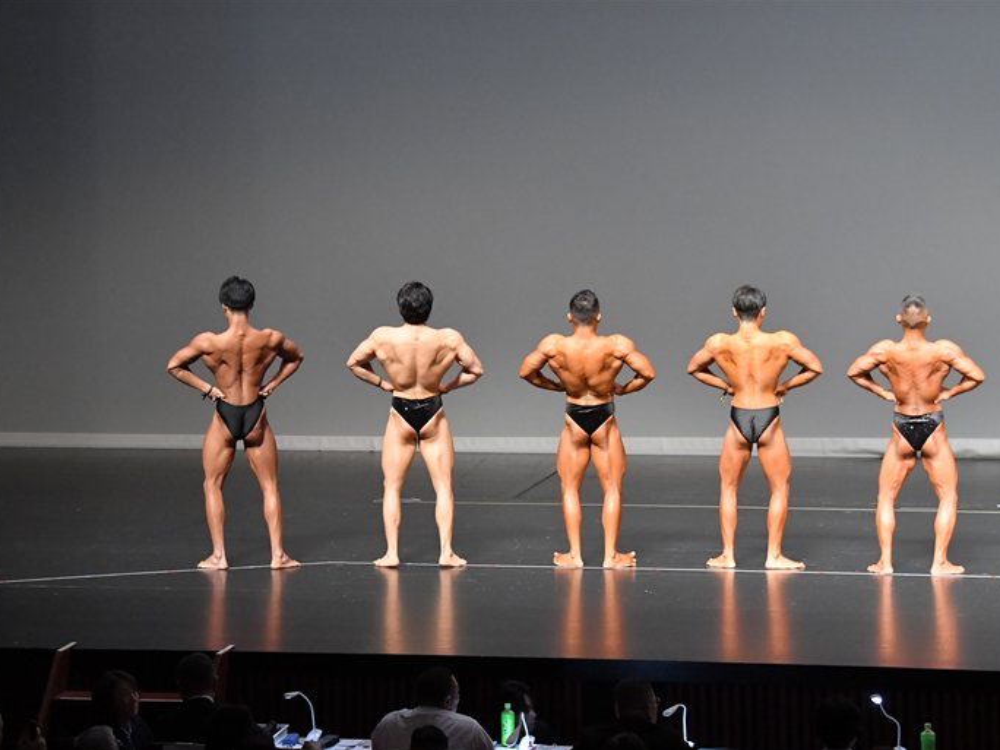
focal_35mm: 160
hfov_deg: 12.3
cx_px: 463
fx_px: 4622
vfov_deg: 9.3
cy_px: 376
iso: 8000
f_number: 5.6
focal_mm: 98
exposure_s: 1/400
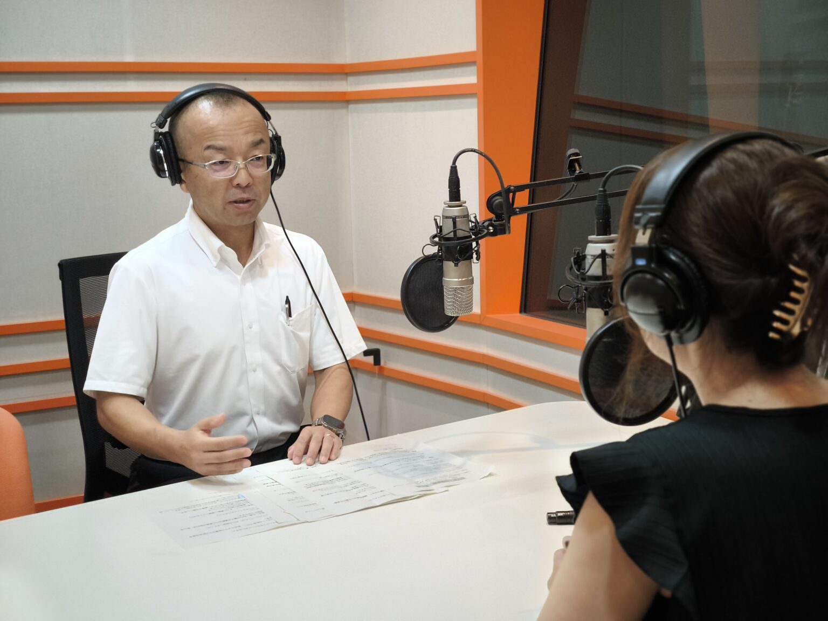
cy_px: 310
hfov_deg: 38.2
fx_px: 1196
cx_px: 414
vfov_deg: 29.1
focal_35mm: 50
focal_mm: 7.1
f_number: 1.9
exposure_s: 1/100
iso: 500
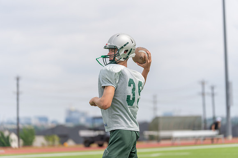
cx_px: 119
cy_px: 79
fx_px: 886
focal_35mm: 134
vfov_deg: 10.2
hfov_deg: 15.3
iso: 100
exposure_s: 1/1250
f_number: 3.2
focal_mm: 134
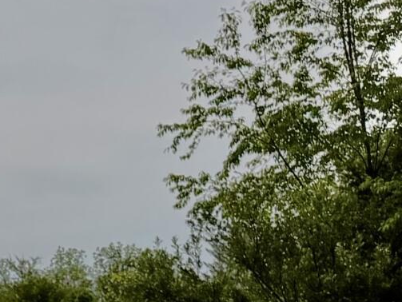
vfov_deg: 10.3
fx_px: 1662
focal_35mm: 143
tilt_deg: +2.8
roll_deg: +1.9
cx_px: -714
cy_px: 313
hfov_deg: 10.6
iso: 100
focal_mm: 6.76
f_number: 1.78
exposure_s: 1/17544
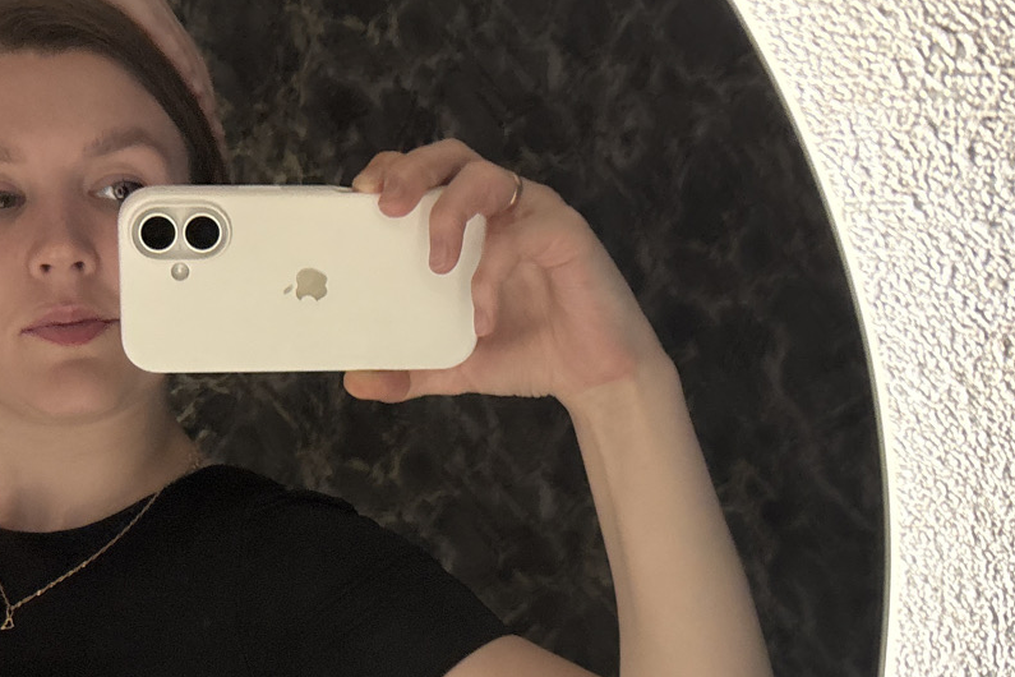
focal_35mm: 68
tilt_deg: -18.5
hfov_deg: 29.5
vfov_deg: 18.6
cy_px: 880
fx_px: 1917
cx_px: 359
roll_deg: +1.1
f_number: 1.6
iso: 250
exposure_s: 1/51
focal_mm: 5.96
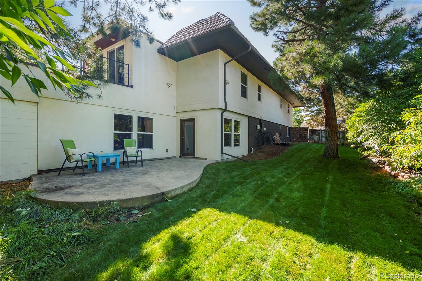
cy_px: 140
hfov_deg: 96.7
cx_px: 211
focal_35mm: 16
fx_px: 188
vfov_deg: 73.8
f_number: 8
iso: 100
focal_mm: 16
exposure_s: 1/40
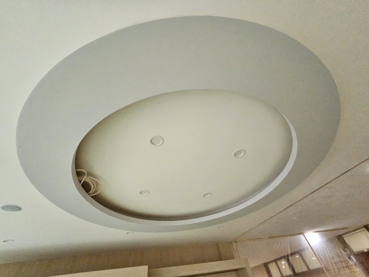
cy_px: 138
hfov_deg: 106.2
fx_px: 139
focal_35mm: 13
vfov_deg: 89.9
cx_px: 184
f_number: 2.2
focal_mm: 1.7
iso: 400
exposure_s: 1/60
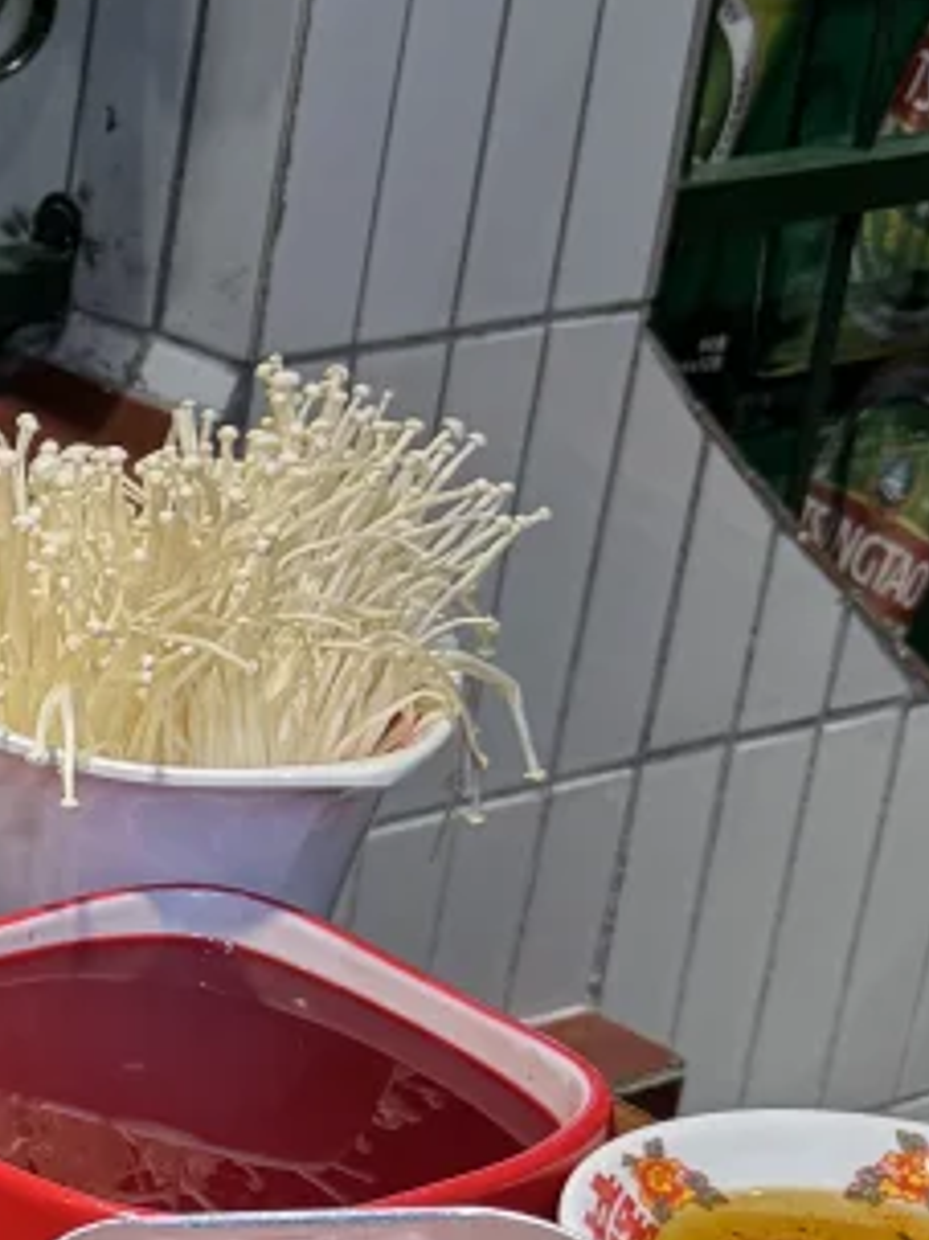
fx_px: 4082
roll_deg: -2.0
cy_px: 704
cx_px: -970
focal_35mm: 114
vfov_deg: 17.3
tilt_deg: -22.4
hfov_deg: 11.6
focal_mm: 6.76
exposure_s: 1/121
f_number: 1.78
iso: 64
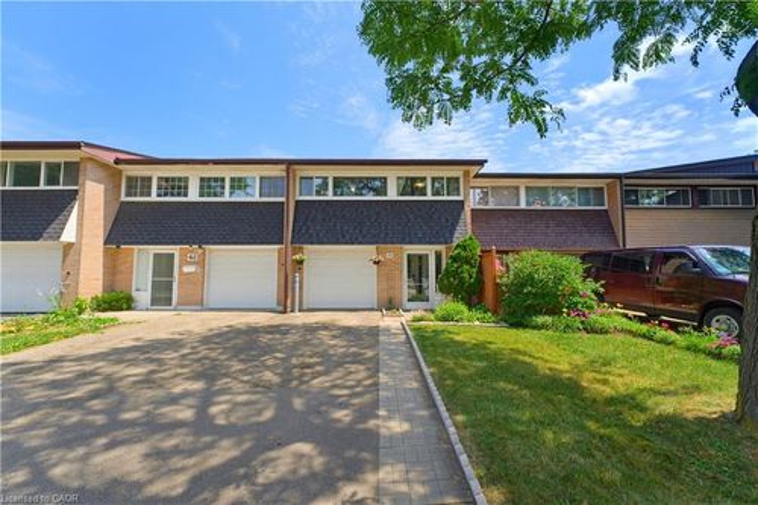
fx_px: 295
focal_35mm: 14
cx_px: 379
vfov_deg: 81.2
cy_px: 252
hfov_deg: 104.3
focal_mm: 14
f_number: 8
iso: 400
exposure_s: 1/800
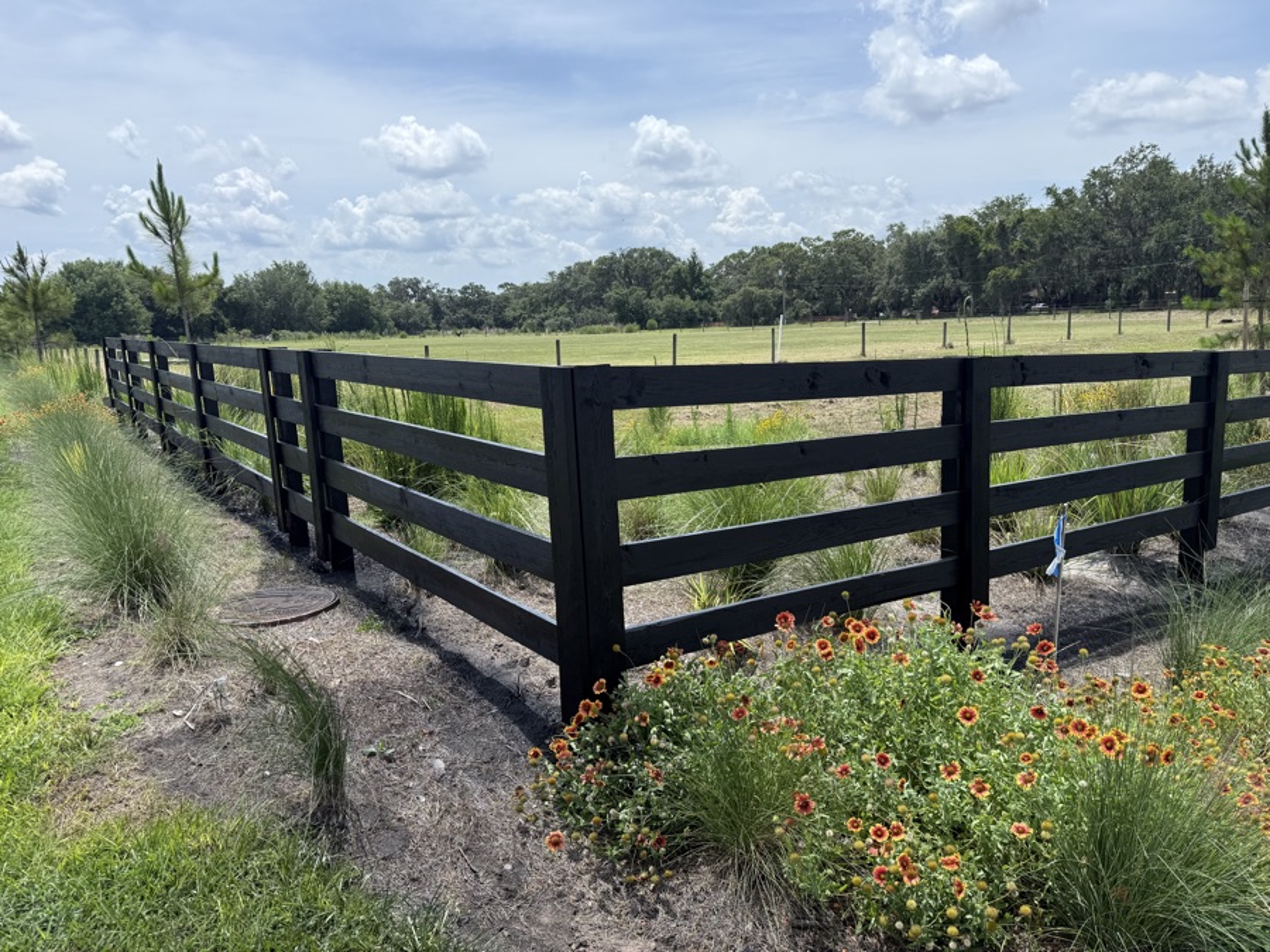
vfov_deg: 56.8
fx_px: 881
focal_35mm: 24
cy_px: 476
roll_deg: +1.7
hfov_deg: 71.6
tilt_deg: -9.6
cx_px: 635
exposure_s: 1/4167
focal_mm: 6.76
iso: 80
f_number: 1.78
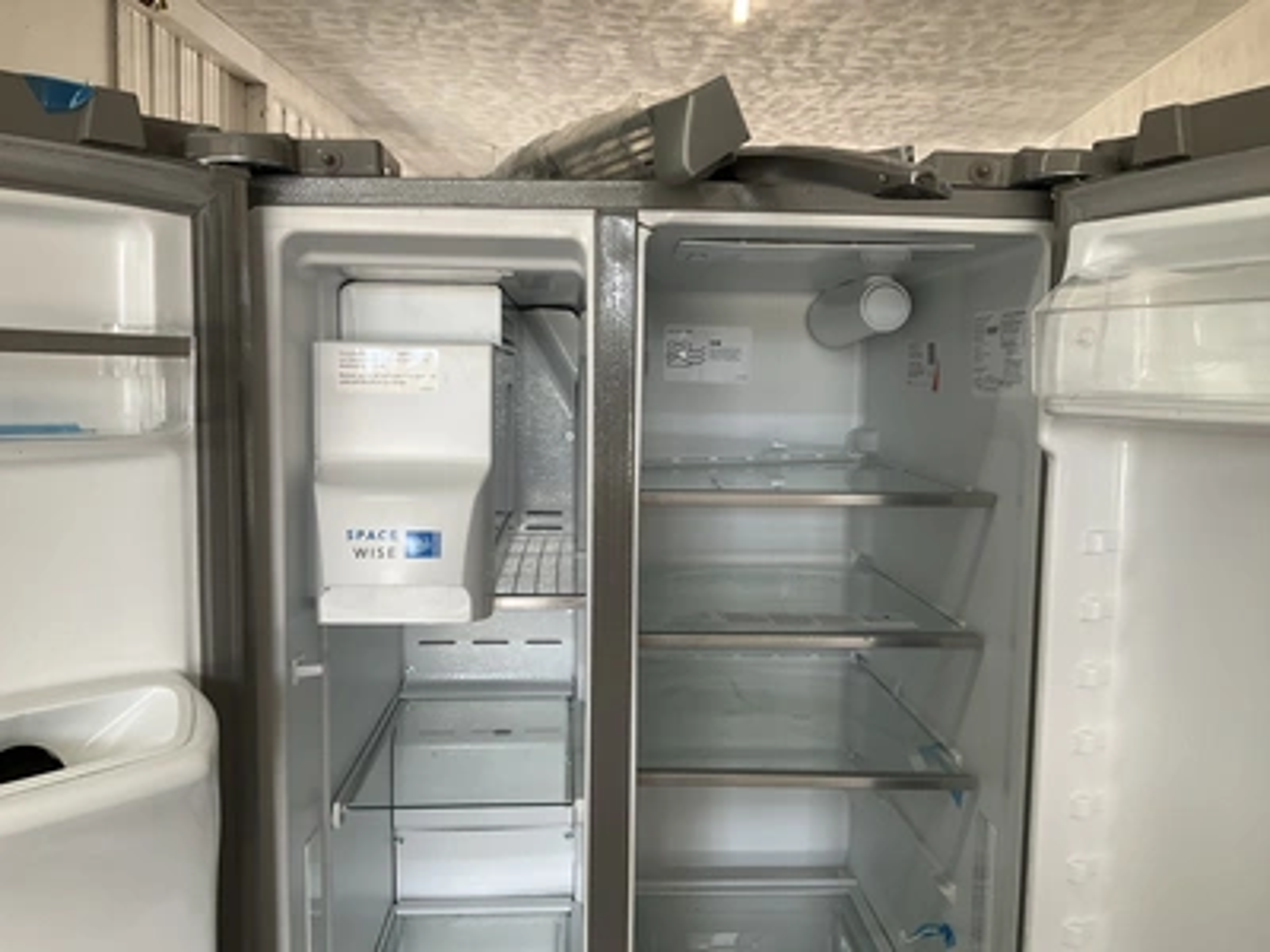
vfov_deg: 48.2
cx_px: 635
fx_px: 1064
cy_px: 476
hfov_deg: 61.7
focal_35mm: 29
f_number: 1.8
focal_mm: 3
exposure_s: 1/120
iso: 50
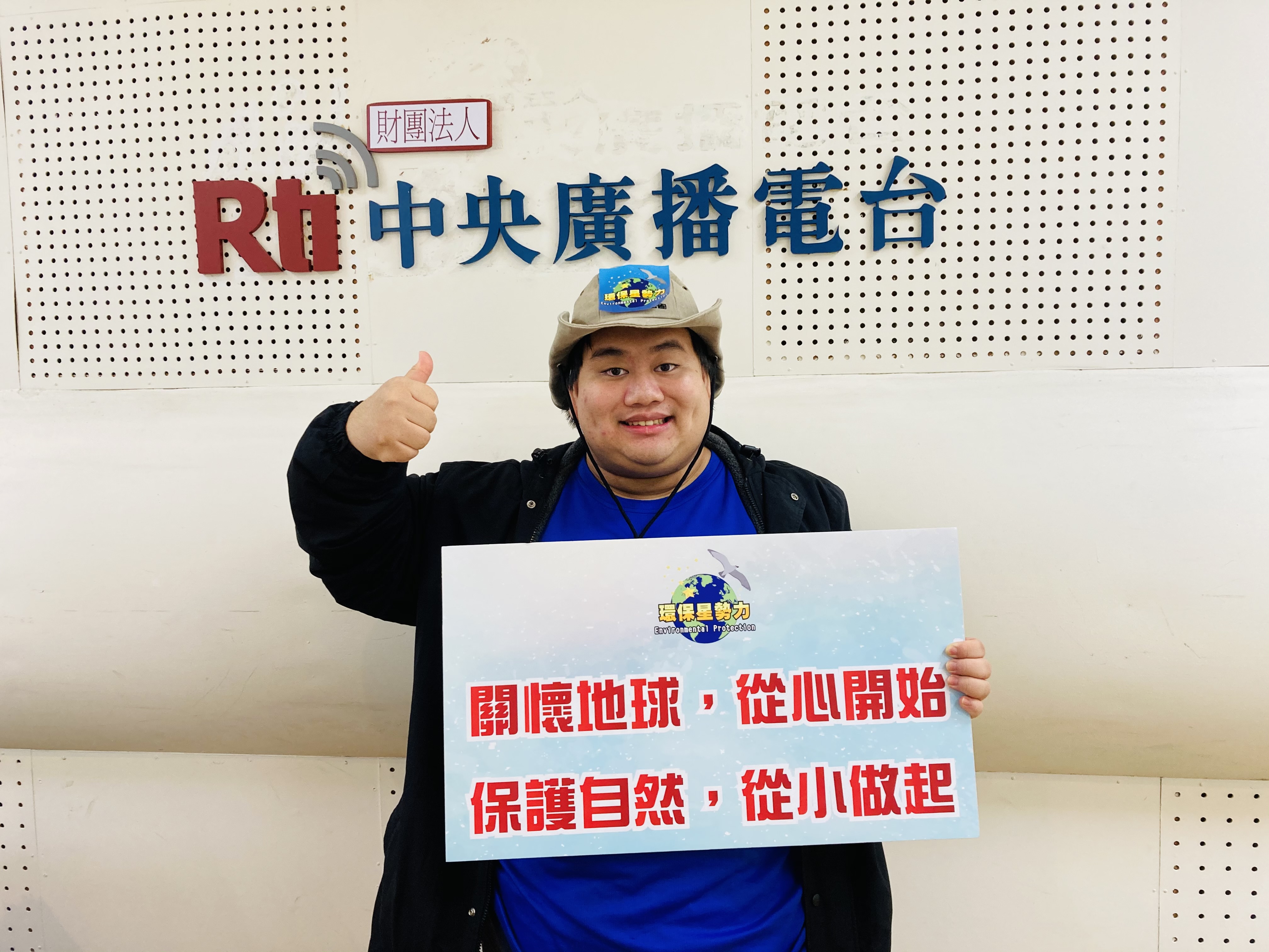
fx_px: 1026
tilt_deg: -4.8
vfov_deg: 49.7
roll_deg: +0.4
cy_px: 476
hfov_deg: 63.4
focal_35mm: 28
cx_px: 634
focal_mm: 3.99
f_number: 1.8
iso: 80
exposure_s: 1/60
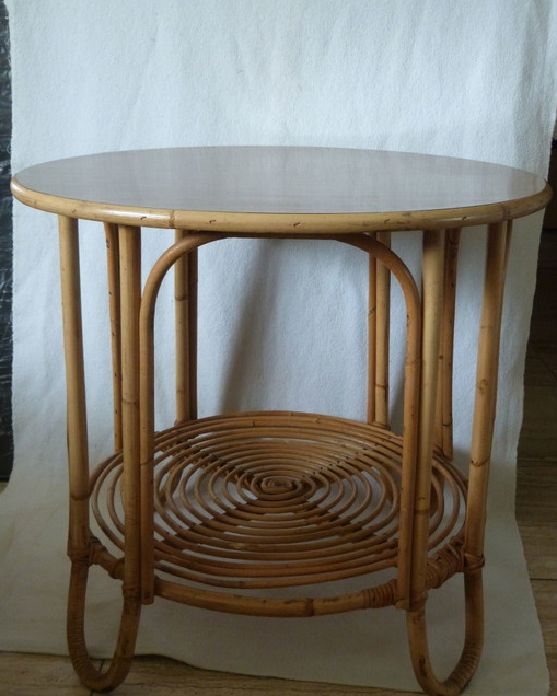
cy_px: 359
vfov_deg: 42.0
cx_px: 279
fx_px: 906
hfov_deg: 34.2
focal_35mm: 44
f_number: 3.2
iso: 400
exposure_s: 1/60
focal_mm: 7.4
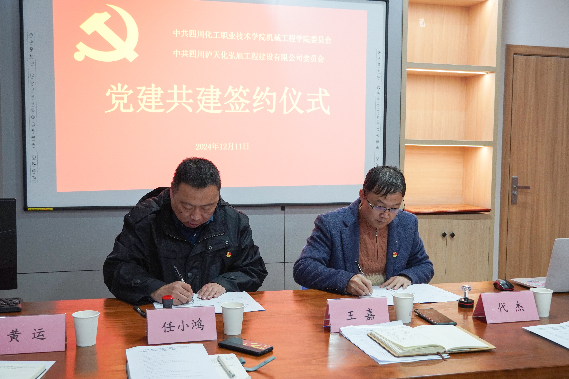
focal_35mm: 44
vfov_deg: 30.8
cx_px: 284
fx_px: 687
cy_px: 190
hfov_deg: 45.0
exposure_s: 1/40
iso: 800
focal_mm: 29
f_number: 5
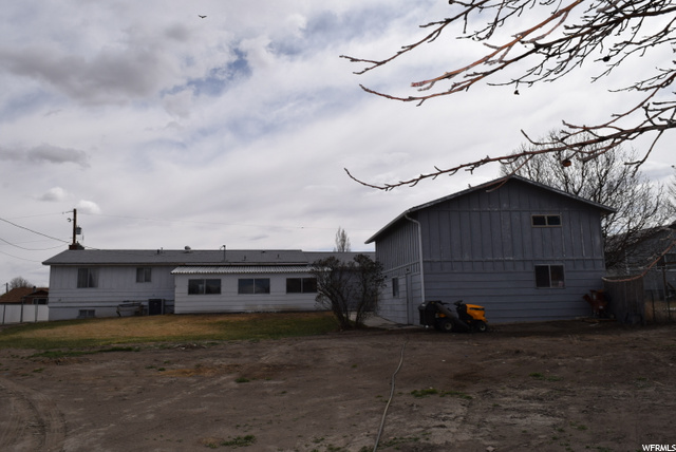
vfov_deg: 48.0
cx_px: 338
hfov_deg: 67.3
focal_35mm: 27
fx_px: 507
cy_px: 226
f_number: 14
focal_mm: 18
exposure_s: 1/200
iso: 100
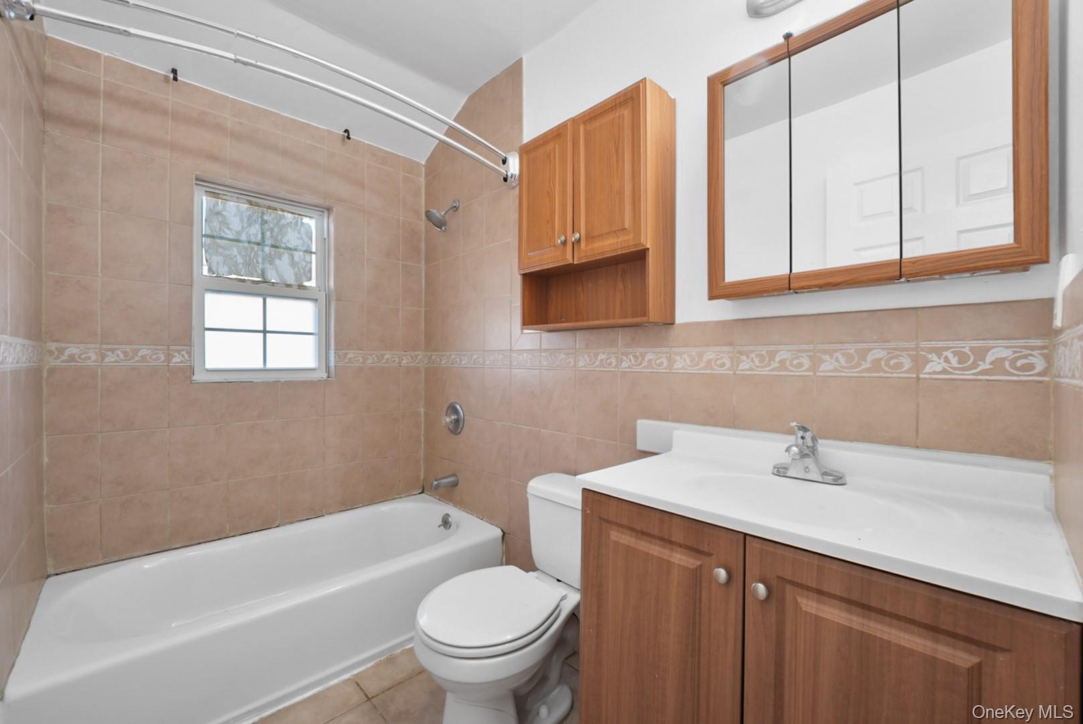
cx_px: 542
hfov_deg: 104.2
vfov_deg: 81.3
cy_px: 362
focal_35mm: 14
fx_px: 421
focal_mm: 14
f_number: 9
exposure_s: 1/2
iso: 200
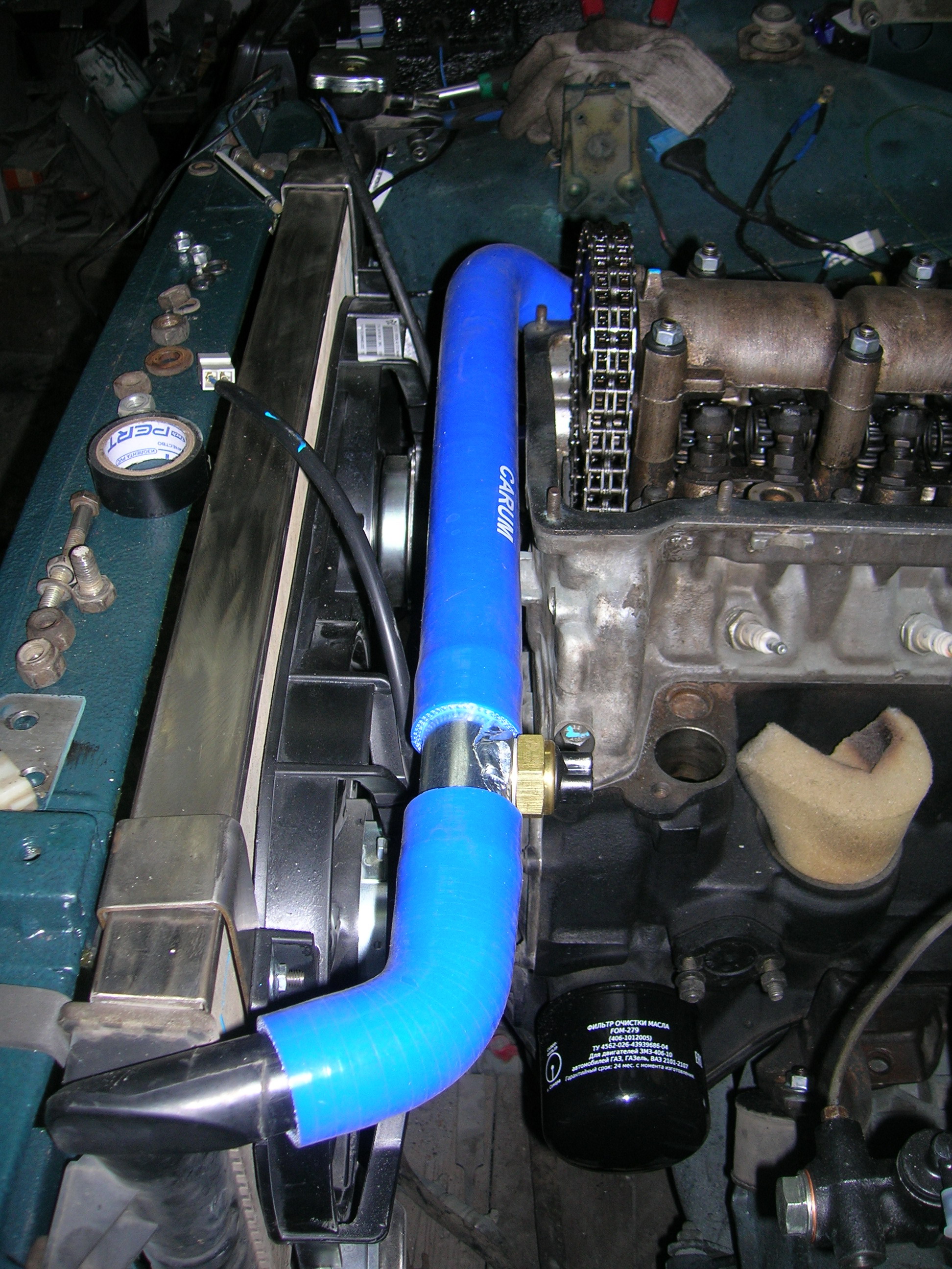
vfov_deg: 54.0
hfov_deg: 41.8
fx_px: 1247
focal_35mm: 34
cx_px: 476
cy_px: 634
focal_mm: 5.7
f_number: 2.9
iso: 50
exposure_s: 1/60.1
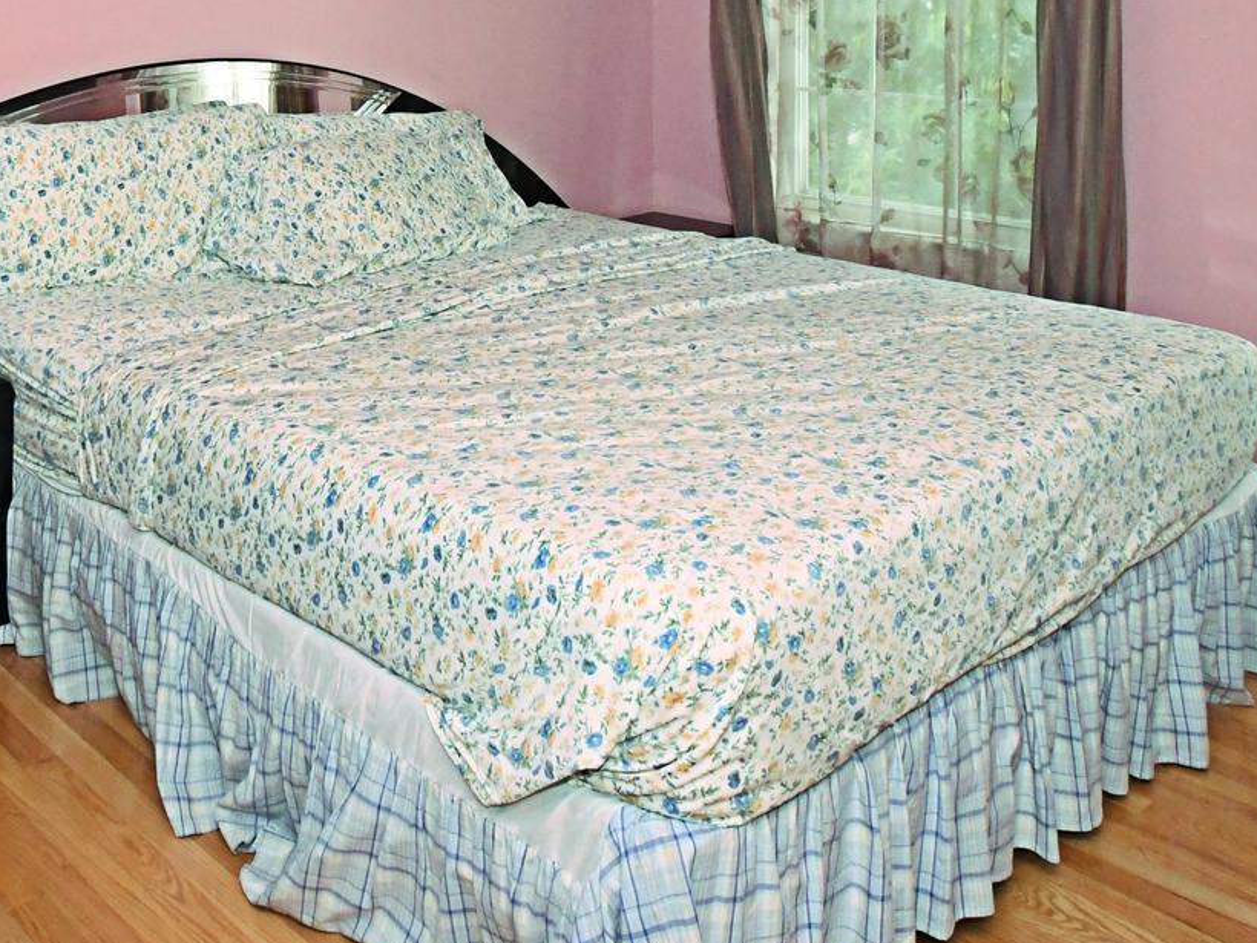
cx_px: 389
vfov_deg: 35.6
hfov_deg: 50.2
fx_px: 1307
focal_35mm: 36
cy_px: -12
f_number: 7.1
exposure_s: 1/250
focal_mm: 10
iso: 3200
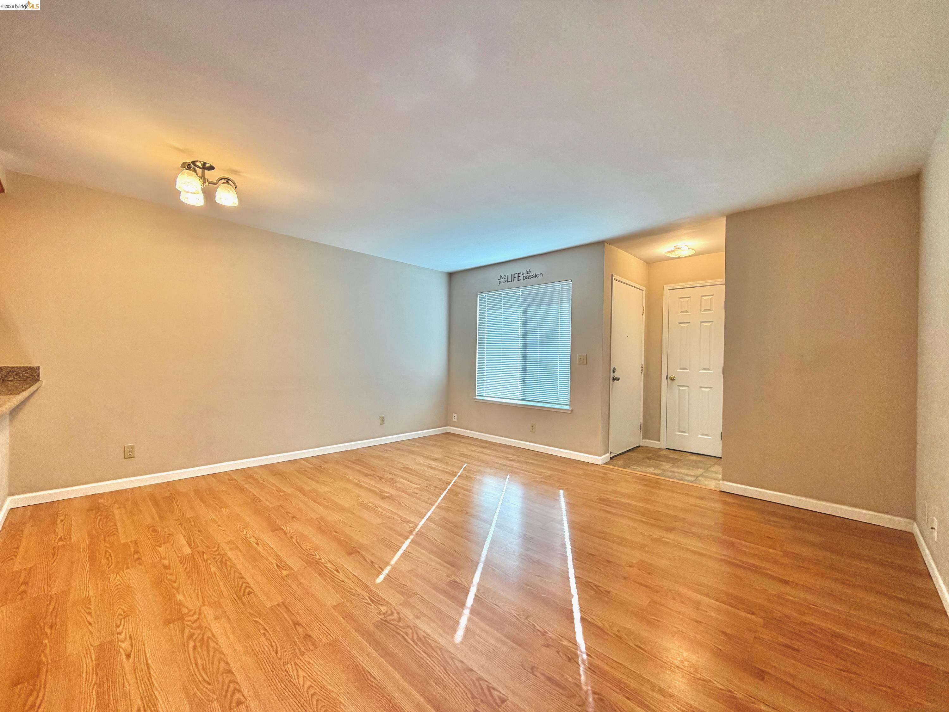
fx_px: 384
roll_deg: -0.4
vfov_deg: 85.7
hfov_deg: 102.1
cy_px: 356
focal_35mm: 14
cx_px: 474
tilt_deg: -0.7
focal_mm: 2.22
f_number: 2.2
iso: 160
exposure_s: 1/120
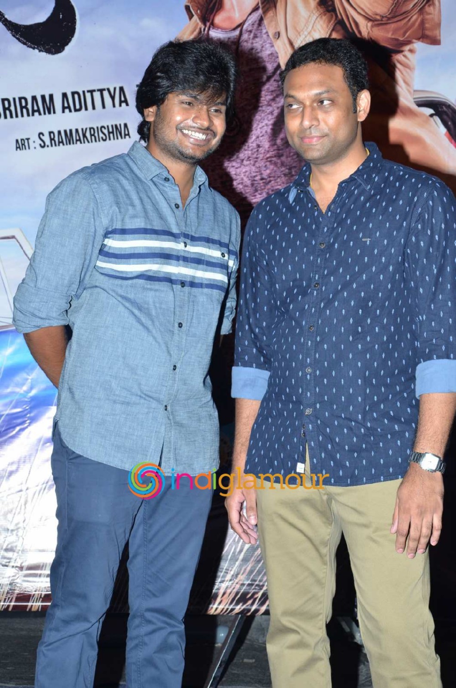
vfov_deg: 27.0
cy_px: 344
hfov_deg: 18.1
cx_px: 228
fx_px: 1431
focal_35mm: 75
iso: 400
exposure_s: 1/125
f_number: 5.6
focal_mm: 50
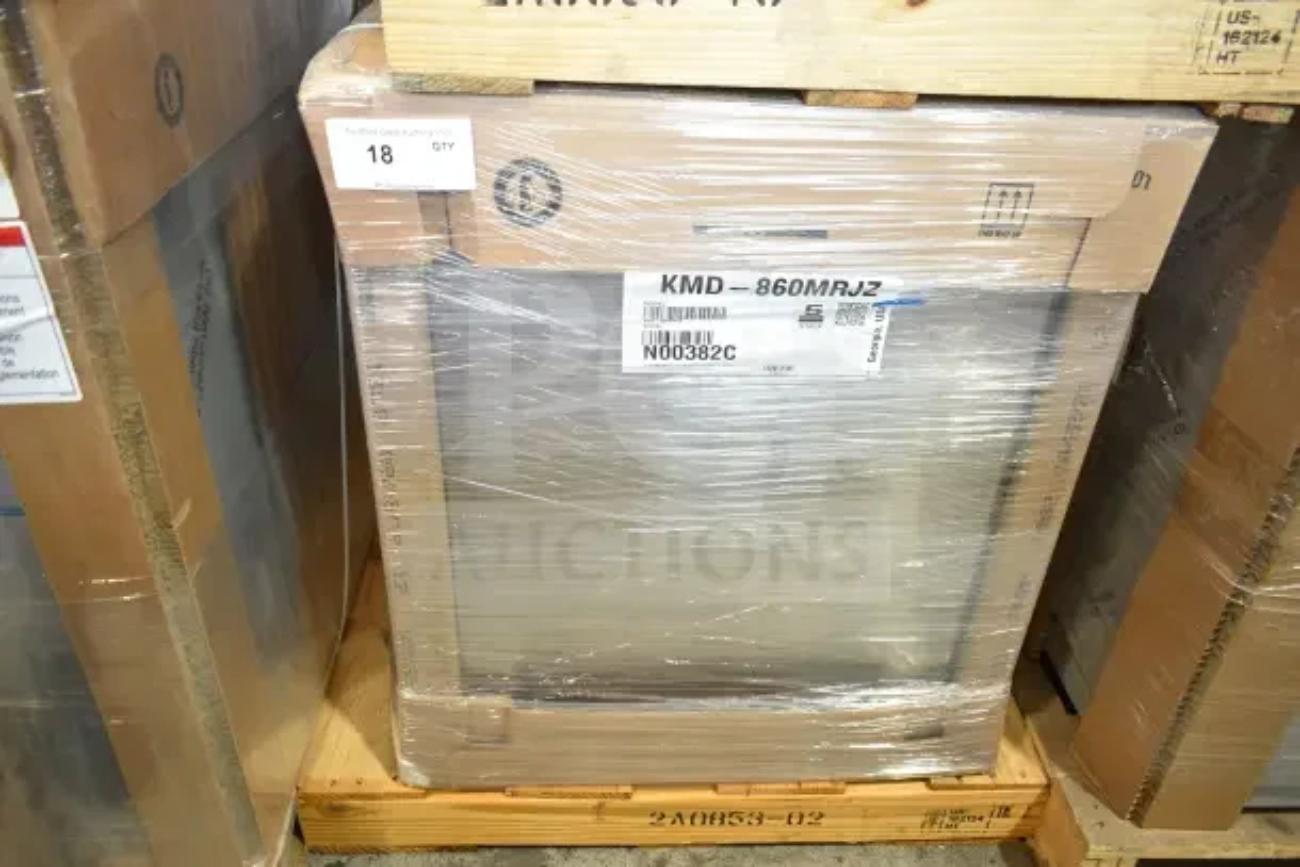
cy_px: 434
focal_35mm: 27
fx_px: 975
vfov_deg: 48.0
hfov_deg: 67.4
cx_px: 650
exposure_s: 1/30
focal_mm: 18
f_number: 3.5
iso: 320
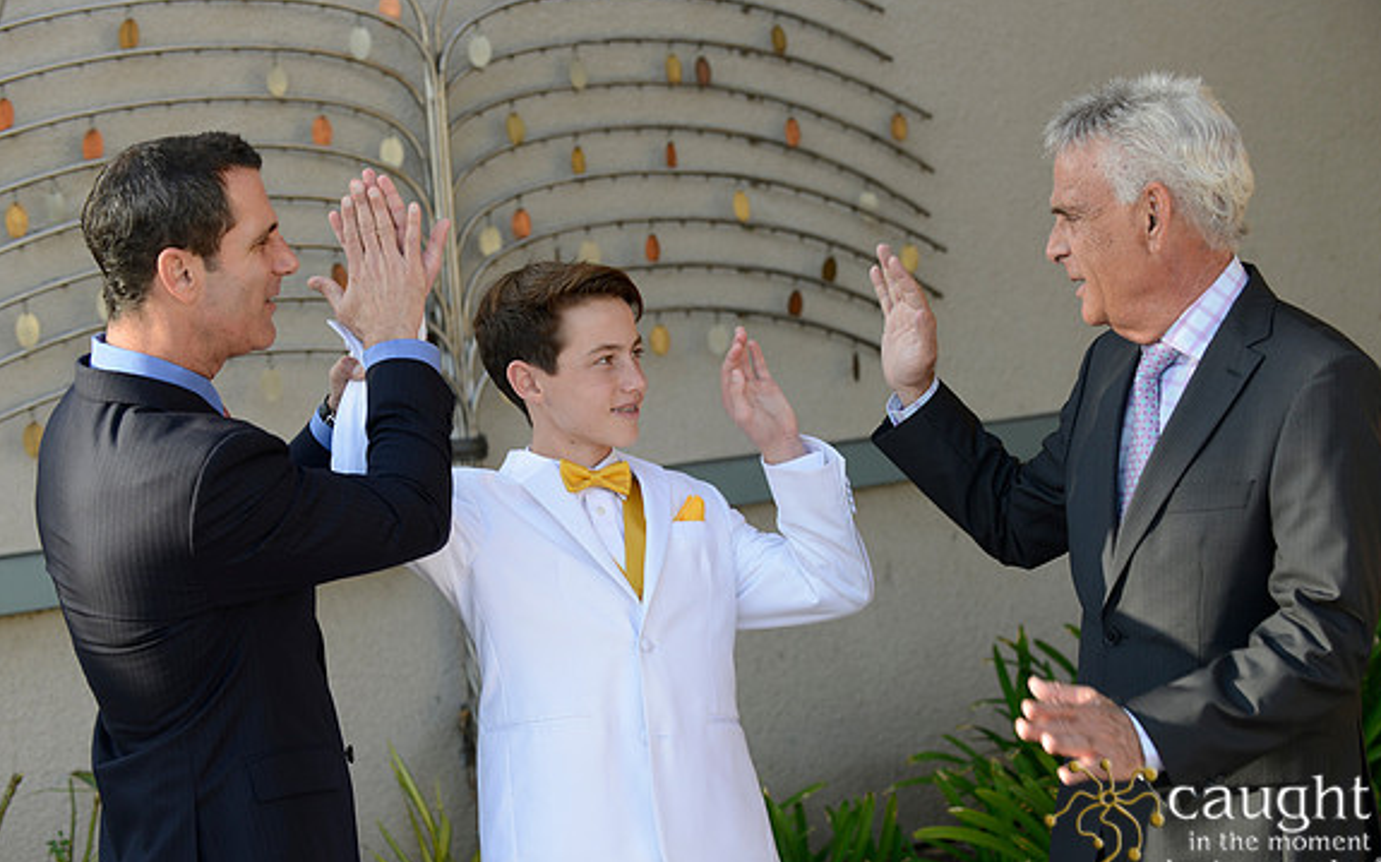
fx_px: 2709
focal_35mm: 72
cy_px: 450
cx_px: 692
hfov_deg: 28.6
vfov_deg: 18.1
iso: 250
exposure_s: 1/320
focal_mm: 70
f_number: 4
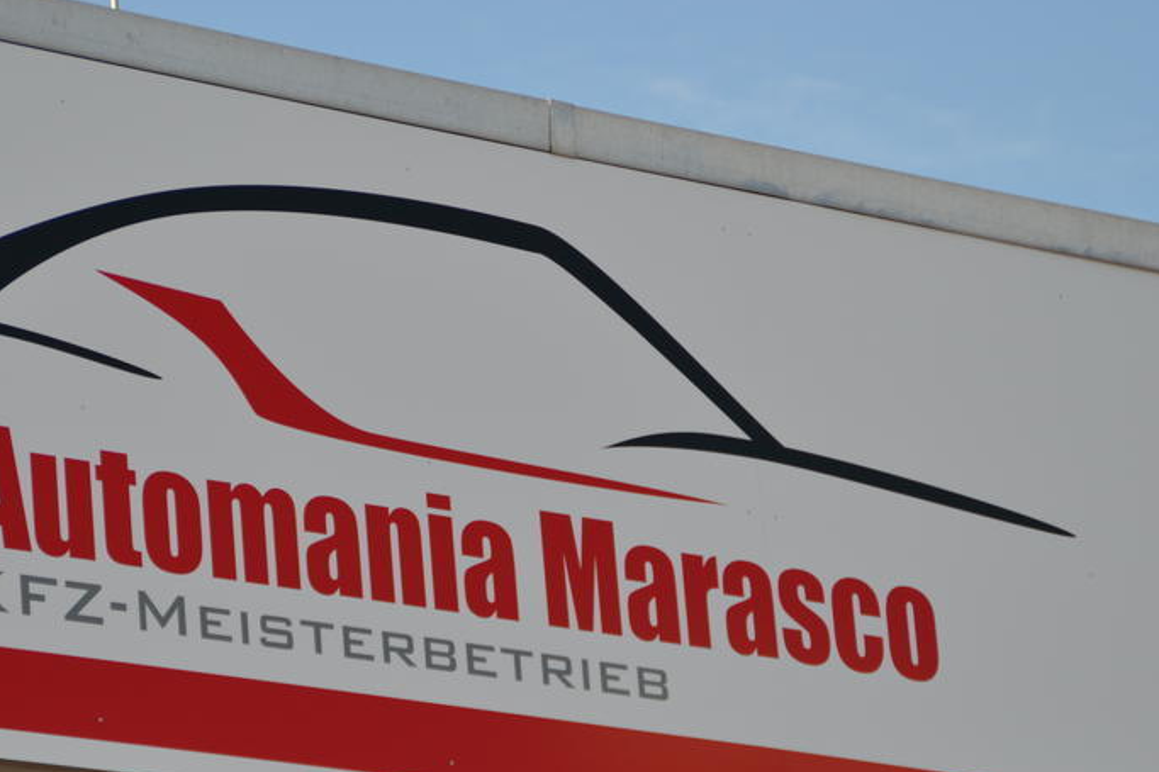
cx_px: 455
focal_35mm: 213
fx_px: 6845
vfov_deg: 6.5
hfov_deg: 9.7
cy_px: 431
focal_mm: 105
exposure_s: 1/500
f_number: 6
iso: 160
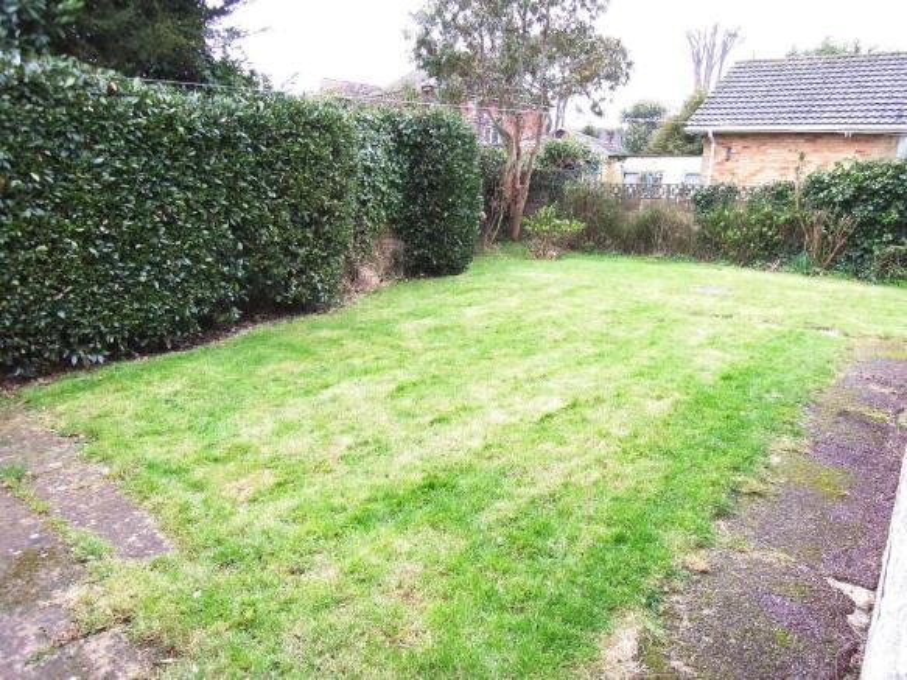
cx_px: 454
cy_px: 340
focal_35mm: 24
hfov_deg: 71.6
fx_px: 629
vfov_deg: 56.8
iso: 160
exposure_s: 1/60
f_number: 2.8
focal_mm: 4.3
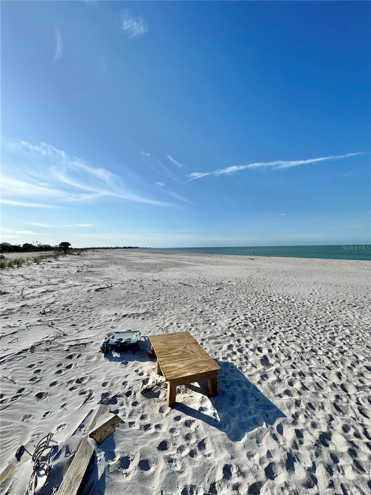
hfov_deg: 85.7
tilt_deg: -0.1
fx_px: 200
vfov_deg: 102.1
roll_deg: +1.0
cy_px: 248
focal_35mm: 14
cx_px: 186
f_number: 2.2
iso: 40
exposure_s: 1/3906
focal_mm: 2.22
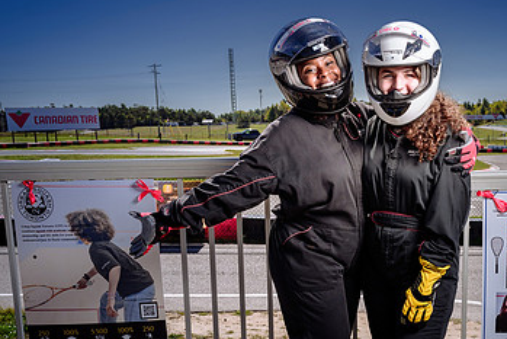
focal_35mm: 45
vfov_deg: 29.6
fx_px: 634
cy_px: 235
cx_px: 376
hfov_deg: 42.4
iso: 64
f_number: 7.1
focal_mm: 24
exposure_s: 1/200
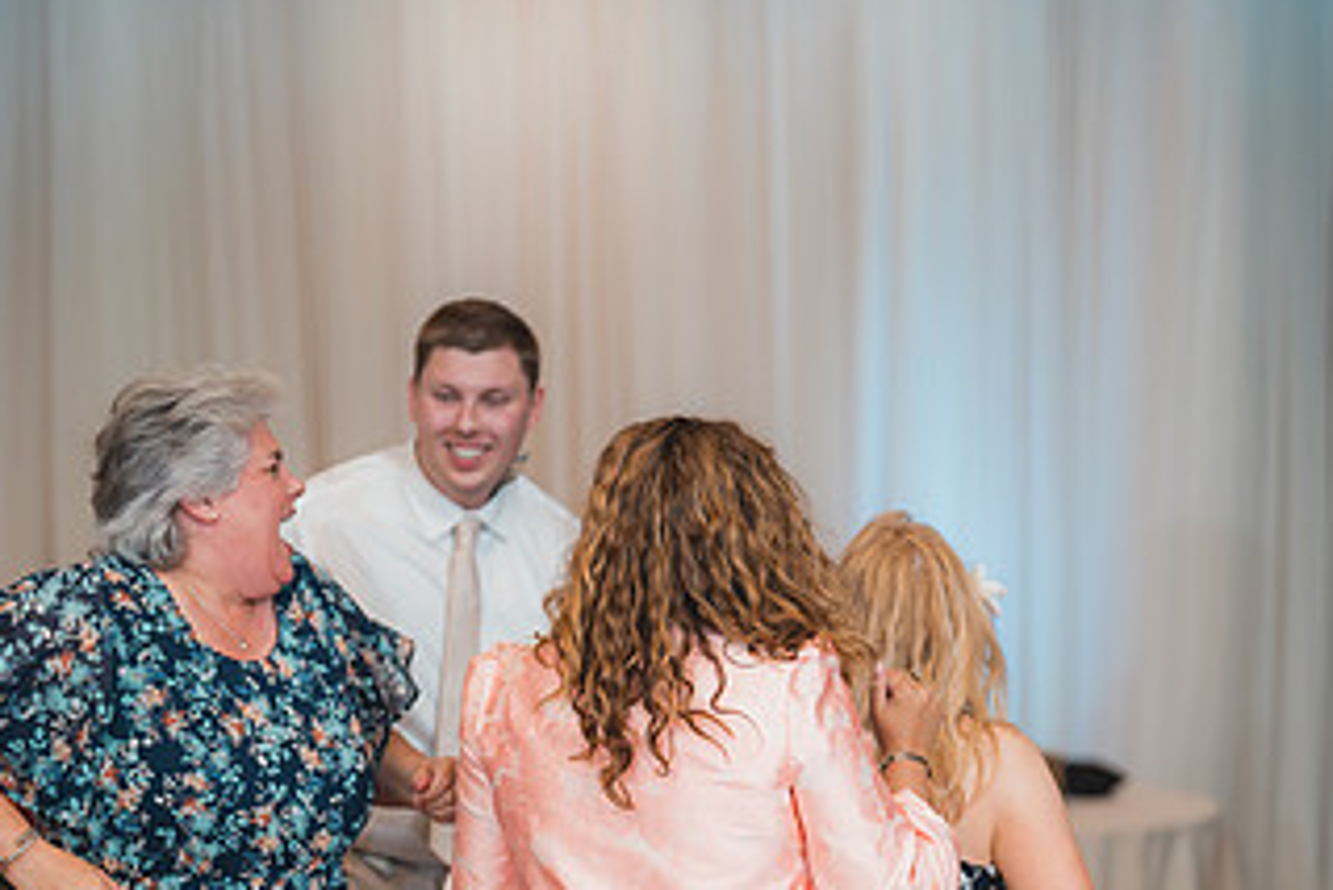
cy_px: 796
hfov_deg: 22.3
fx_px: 3371
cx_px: 781
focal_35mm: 91
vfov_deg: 14.9
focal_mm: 50
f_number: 1.2
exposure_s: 1/250
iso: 80
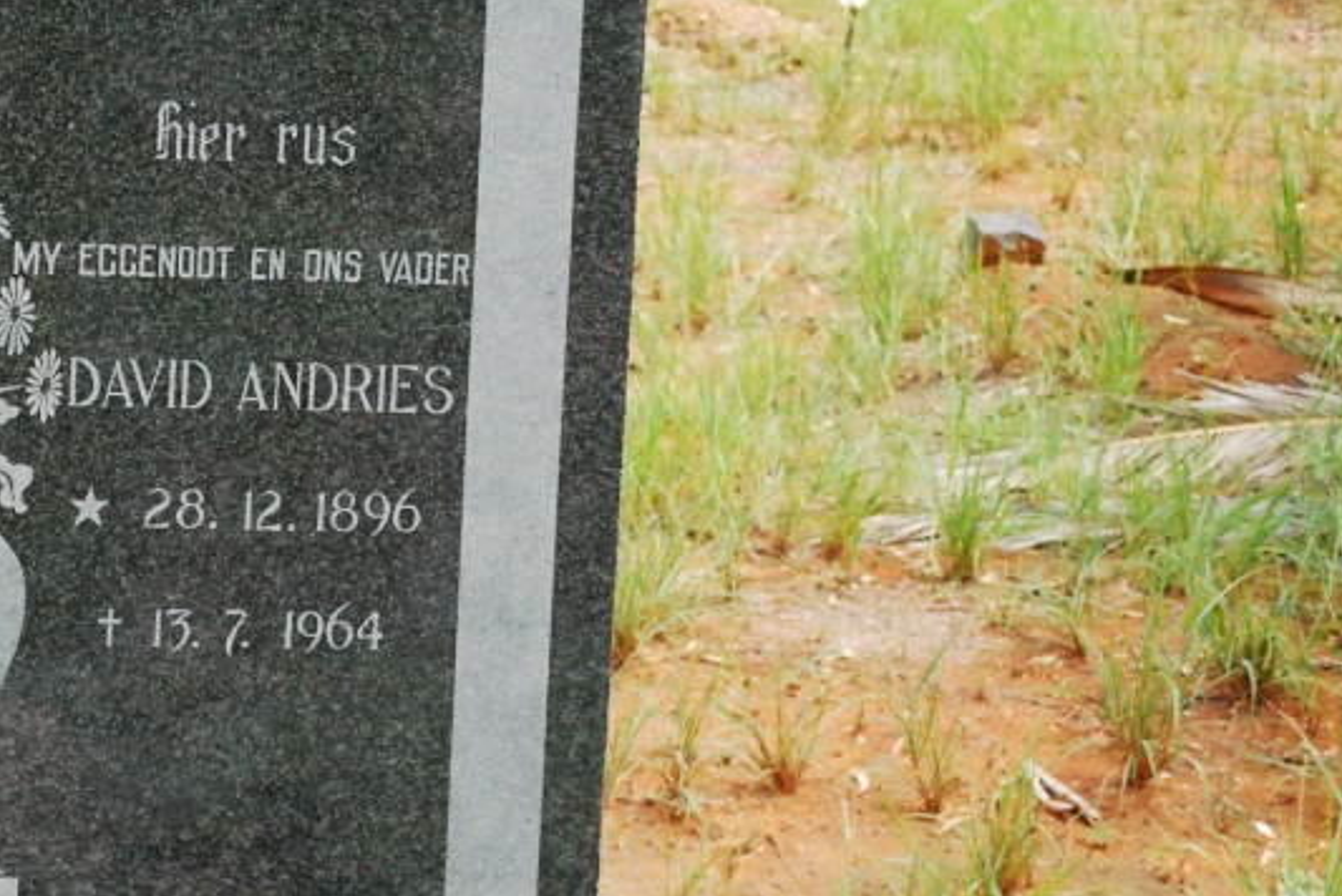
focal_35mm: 98
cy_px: 371
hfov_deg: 20.4
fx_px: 3655
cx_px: 156
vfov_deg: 14.0
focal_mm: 34
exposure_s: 1/1250
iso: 1600
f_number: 5
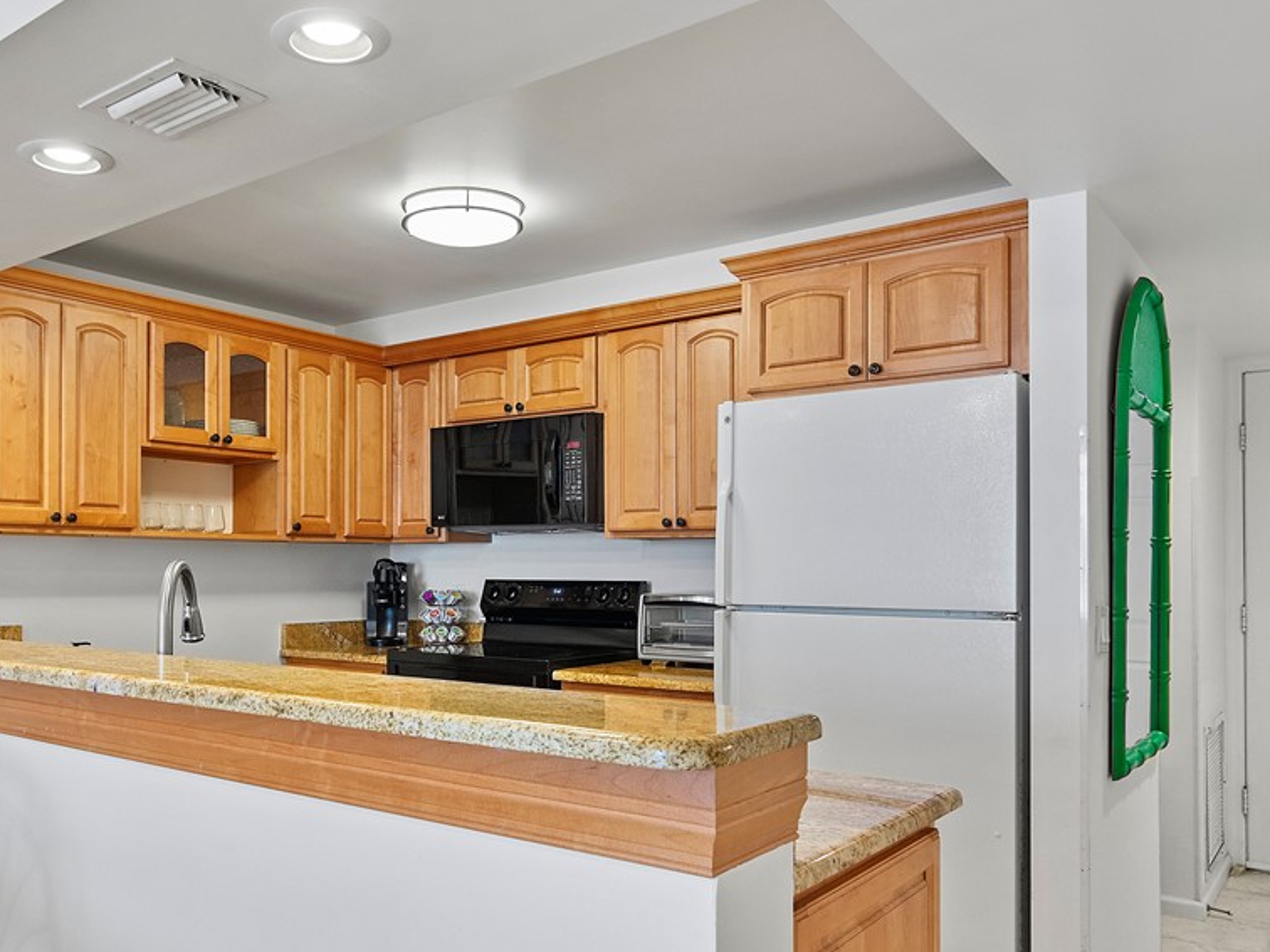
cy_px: 542
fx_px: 1064
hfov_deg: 60.7
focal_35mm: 29
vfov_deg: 48.1
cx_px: 460
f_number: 6.3
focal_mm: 14
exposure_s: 1/8
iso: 320
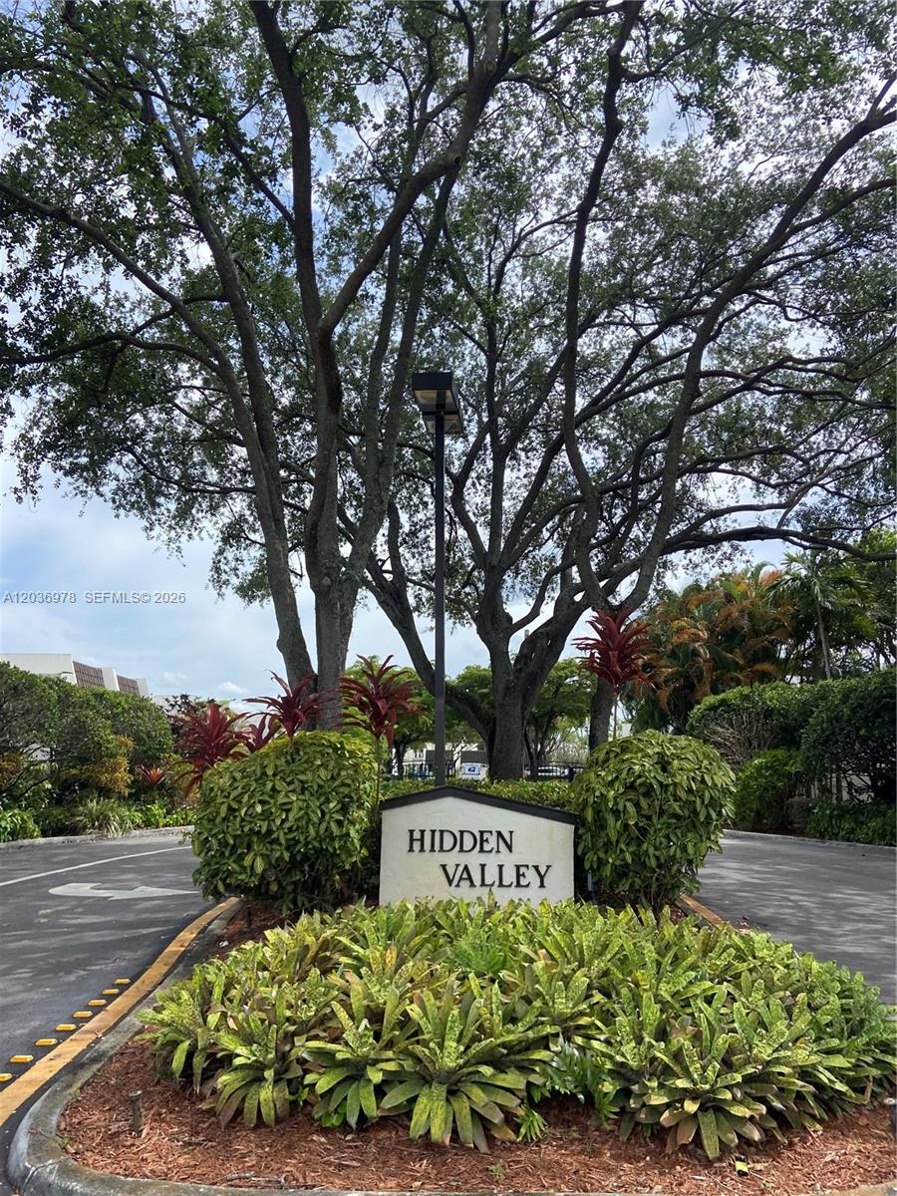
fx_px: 898
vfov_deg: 67.3
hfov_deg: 53.1
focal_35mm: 26
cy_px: 598
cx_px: 448
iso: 32
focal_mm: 4.25
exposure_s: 1/1838
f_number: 1.8
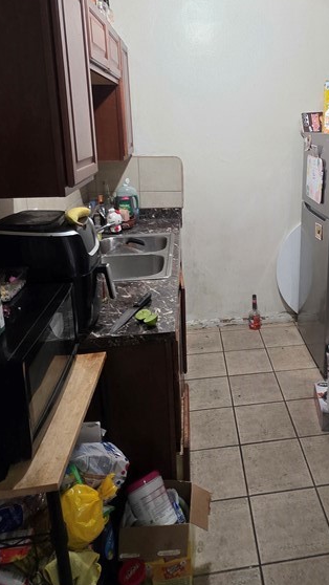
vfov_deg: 70.4
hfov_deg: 42.7
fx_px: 403
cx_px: 257
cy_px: 210
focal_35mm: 26
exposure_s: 1/60
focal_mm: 2.2
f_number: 1.9
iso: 400
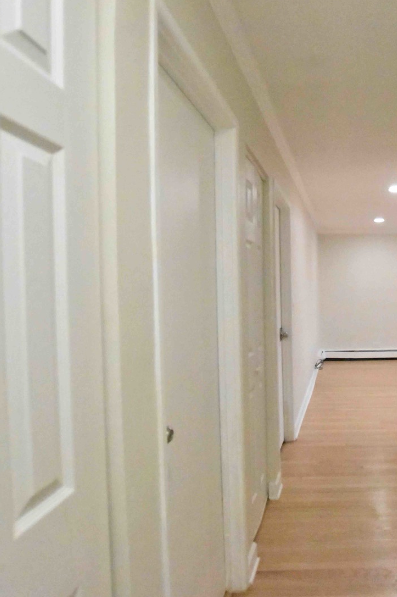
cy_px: 298
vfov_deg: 76.1
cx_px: 354
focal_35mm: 23
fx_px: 381
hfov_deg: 49.4
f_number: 3.5
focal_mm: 10
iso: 22800
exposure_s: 1/2000
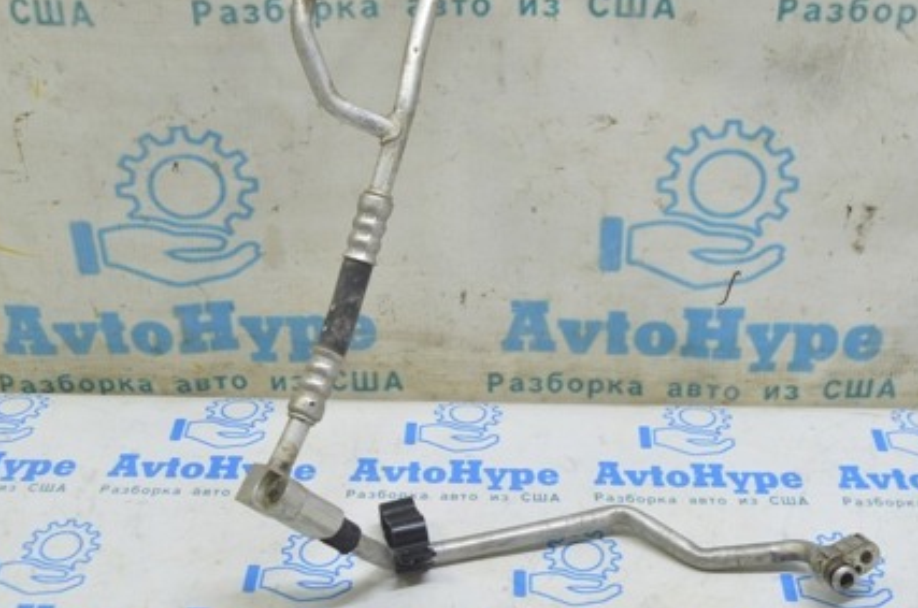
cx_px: 460
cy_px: 205
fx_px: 1317
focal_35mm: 52
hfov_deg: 38.4
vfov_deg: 25.9
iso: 400
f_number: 5.6
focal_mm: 23
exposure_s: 1/20
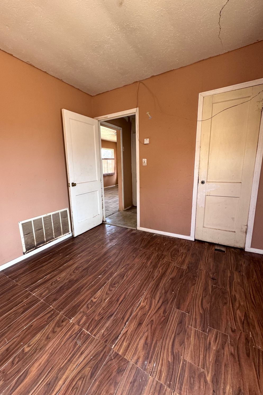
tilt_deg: -11.1
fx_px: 164
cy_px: 197
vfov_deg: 100.4
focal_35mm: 15
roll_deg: +2.6
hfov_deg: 77.0
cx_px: 114
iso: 125
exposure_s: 1/99
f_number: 2.2
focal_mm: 2.22
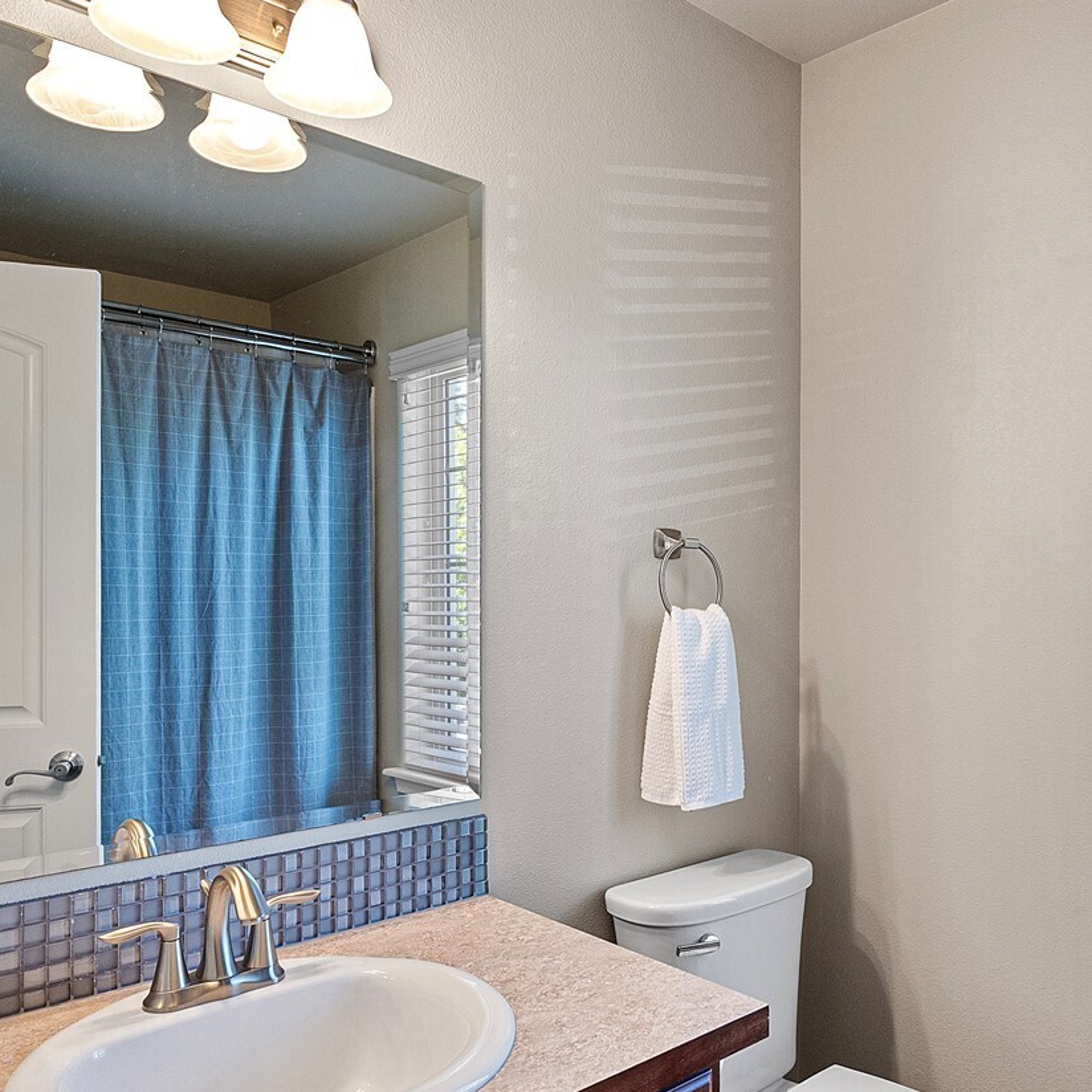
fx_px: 999
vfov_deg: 57.2
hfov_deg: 56.5
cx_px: 692
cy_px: 599
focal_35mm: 28
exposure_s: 1/50
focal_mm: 16
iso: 1600
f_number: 5.6
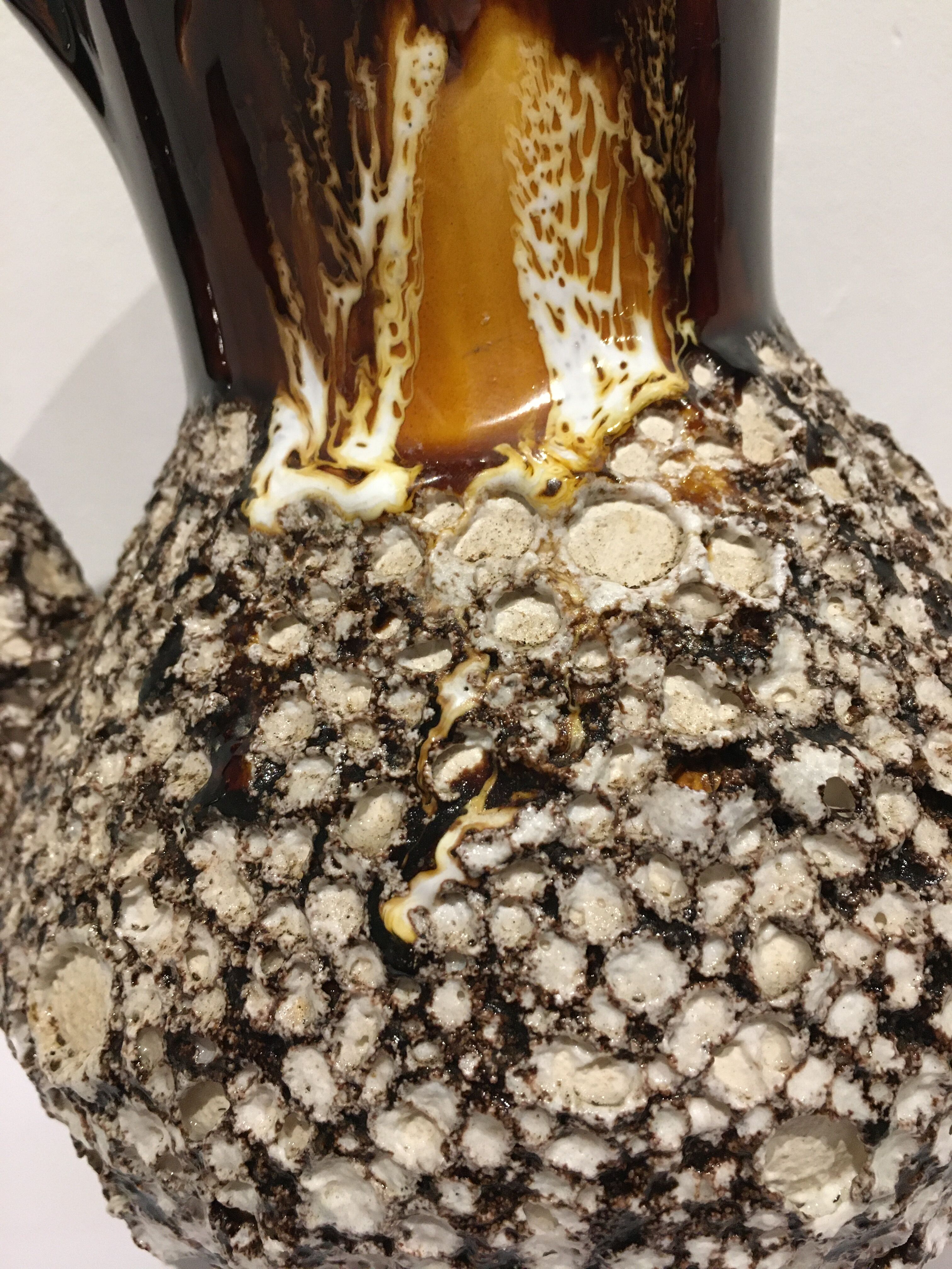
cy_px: 634
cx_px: 476
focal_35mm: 29
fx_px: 1063
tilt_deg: -11.3
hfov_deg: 48.2
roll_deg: +9.0
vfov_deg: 61.7
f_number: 2.2
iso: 200
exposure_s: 1/20
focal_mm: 4.15
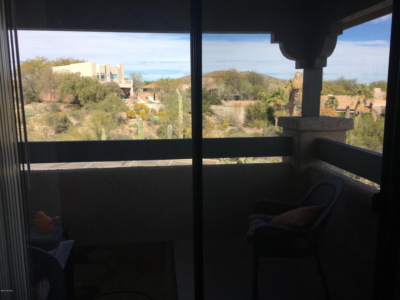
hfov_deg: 61.7
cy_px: 150
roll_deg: +0.1
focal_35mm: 29
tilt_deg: -9.5
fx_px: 335
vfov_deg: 48.2
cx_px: 200
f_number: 2.2
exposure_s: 1/827
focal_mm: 4.15
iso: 25
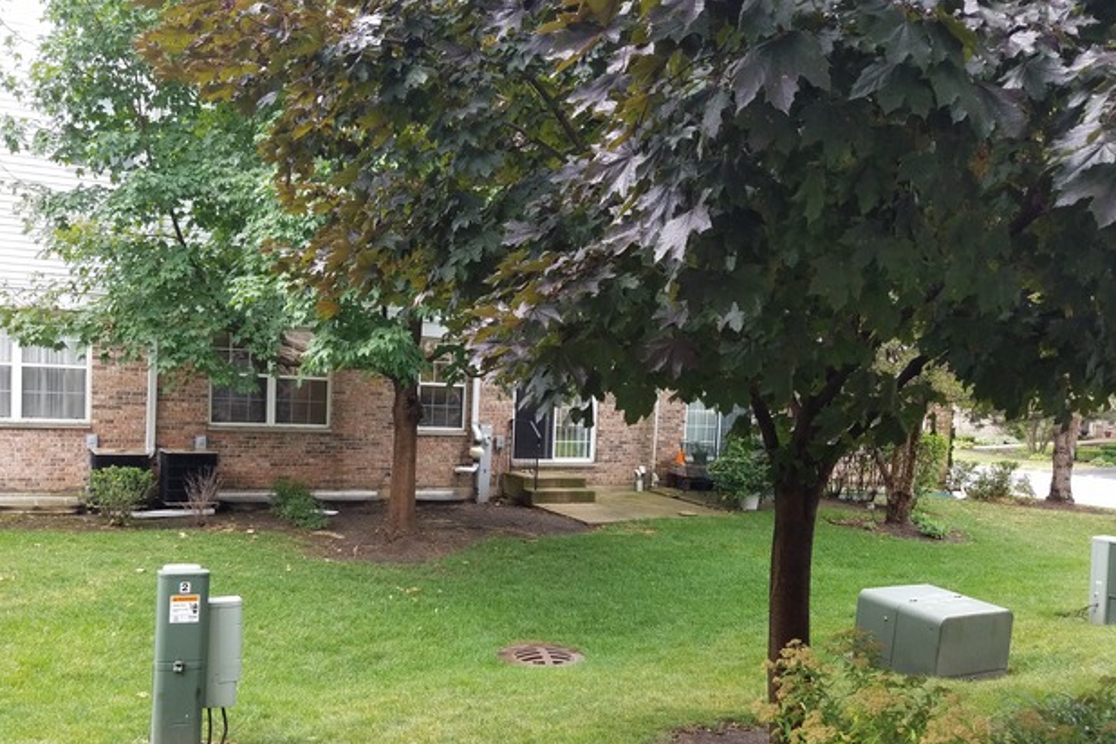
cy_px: 428
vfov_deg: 46.3
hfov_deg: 65.5
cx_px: 545
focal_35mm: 28
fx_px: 868
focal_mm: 4.2
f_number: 1.7
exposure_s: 1/227
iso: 50
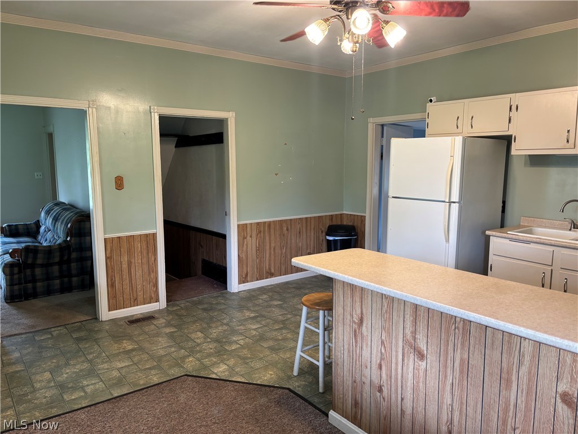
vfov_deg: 53.1
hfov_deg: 67.3
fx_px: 434
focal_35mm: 26
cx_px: 289
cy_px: 217
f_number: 1.6
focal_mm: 5.96
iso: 125
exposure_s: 1/60
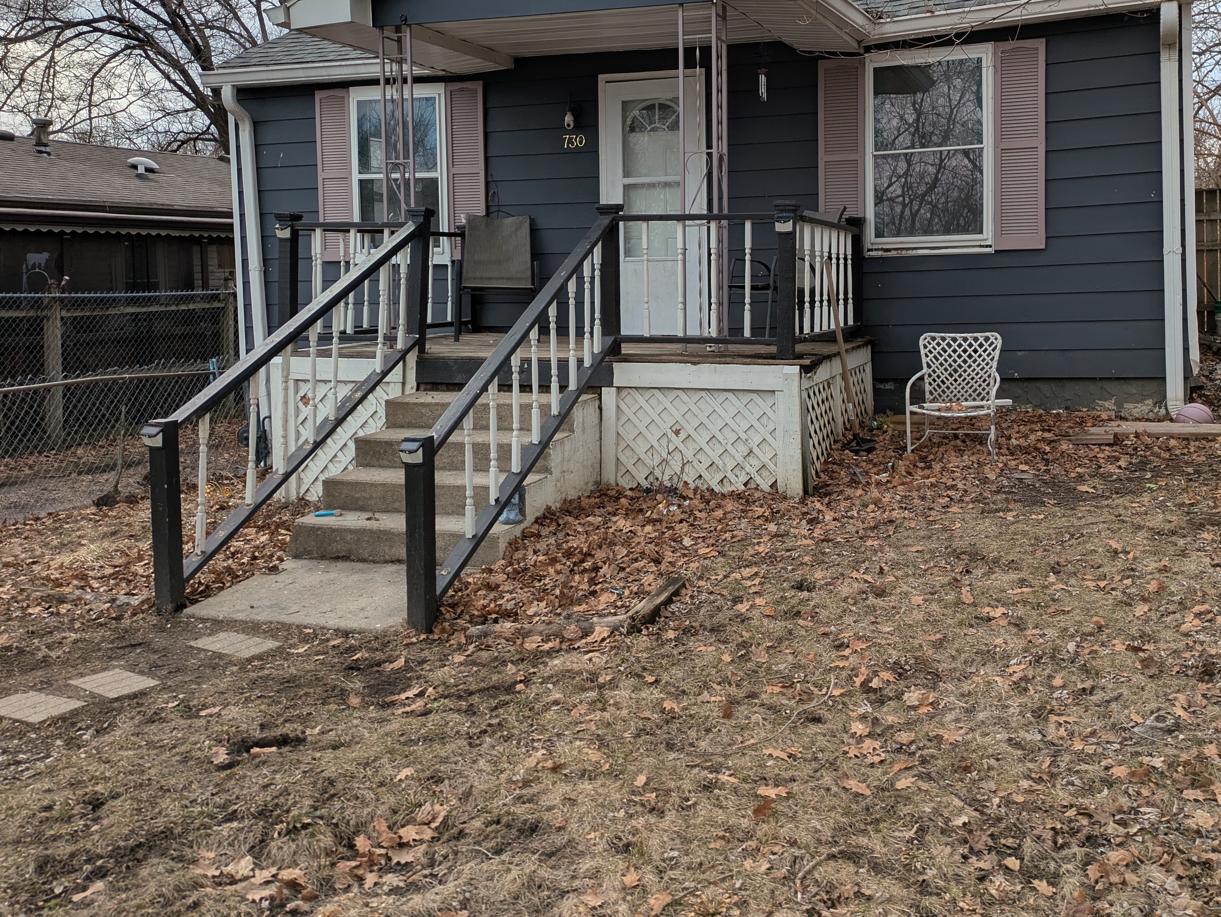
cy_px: 324
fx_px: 1164
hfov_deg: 55.1
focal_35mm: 33
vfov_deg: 42.5
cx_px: 698
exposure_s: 1/2370
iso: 46
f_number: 1.89
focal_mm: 5.43
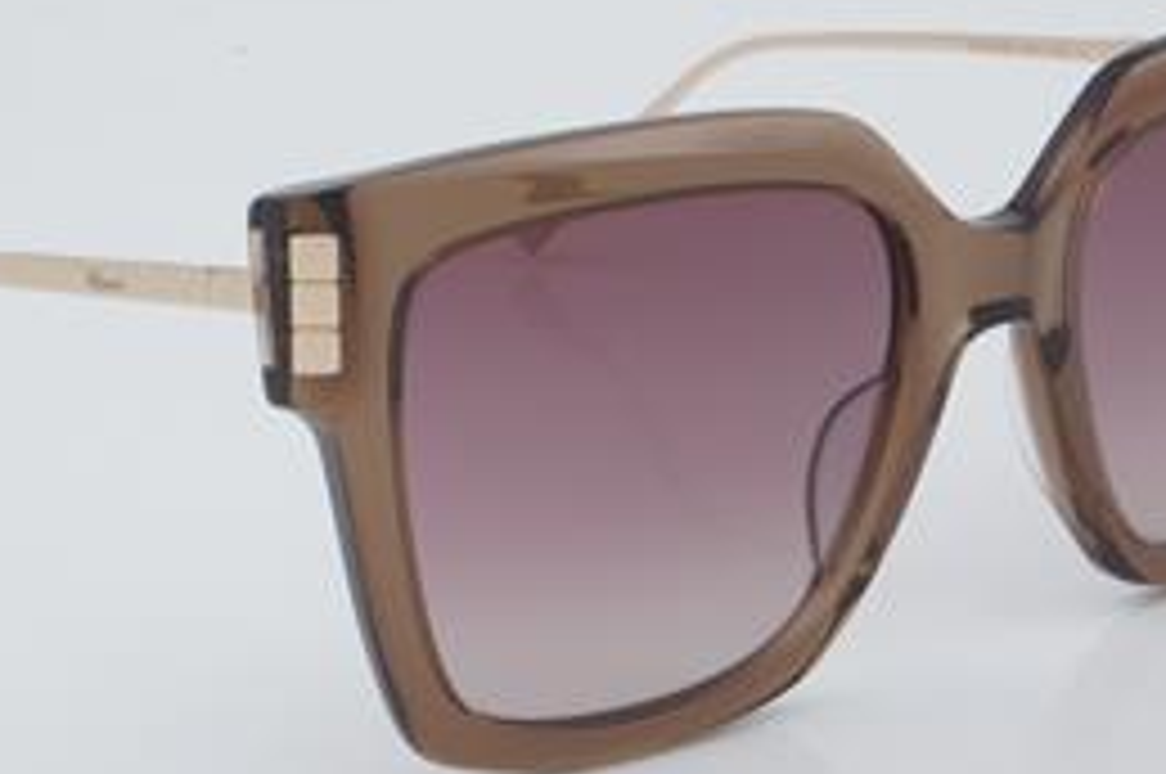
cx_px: 572
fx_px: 3752
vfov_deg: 11.8
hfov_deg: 17.7
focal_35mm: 116
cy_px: 387
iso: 100
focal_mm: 50
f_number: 32
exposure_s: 1/3
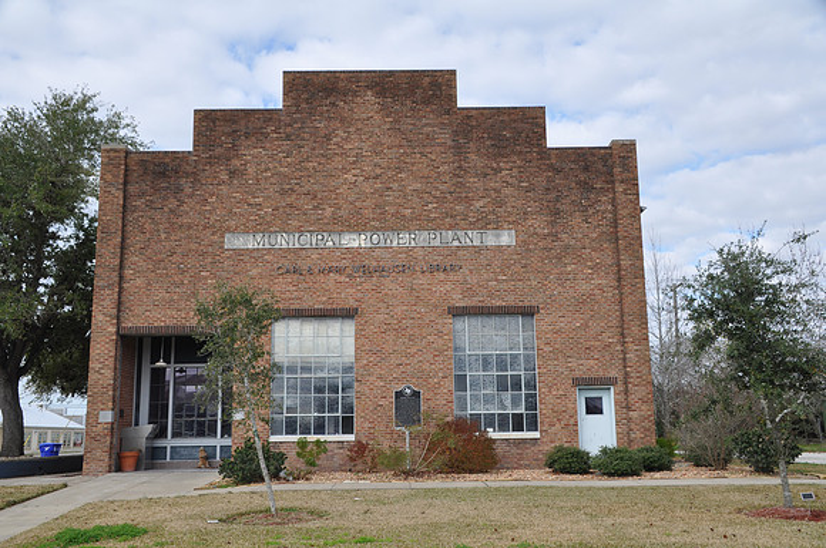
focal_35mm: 39
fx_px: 894
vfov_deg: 34.1
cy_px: 274
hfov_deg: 49.6
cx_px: 413
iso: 200
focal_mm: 26
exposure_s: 1/125
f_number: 11
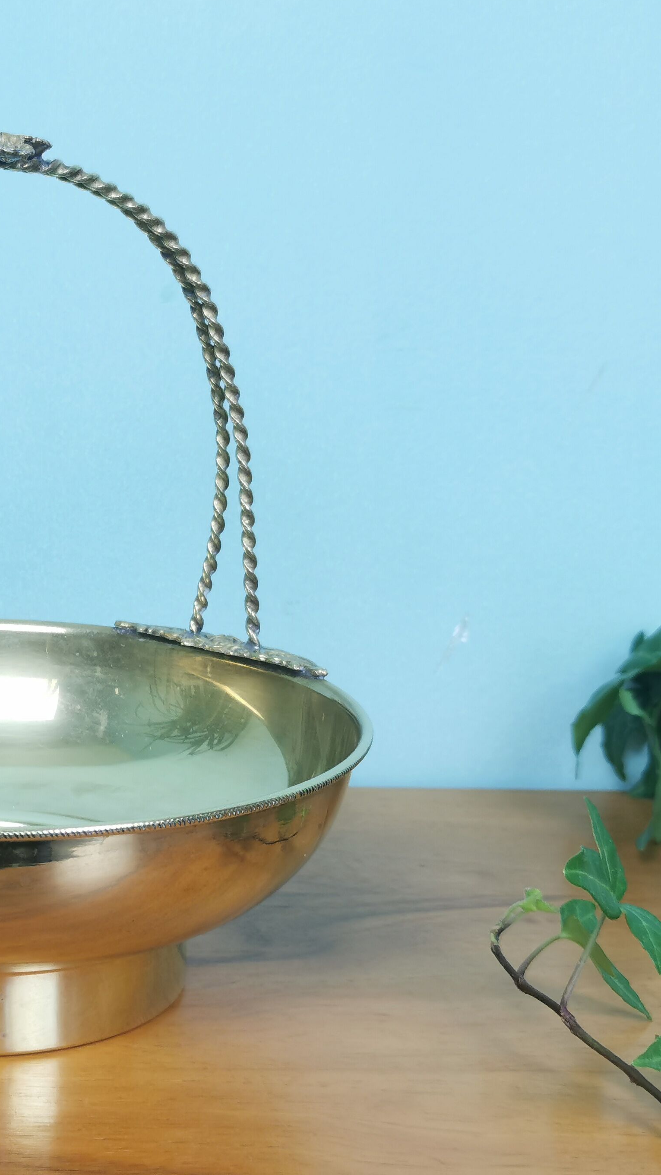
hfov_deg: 16.1
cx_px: -51
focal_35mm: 73
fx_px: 2275
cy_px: 585
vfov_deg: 29.0
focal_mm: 5.58
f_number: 1.8
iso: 80
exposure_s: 1/100
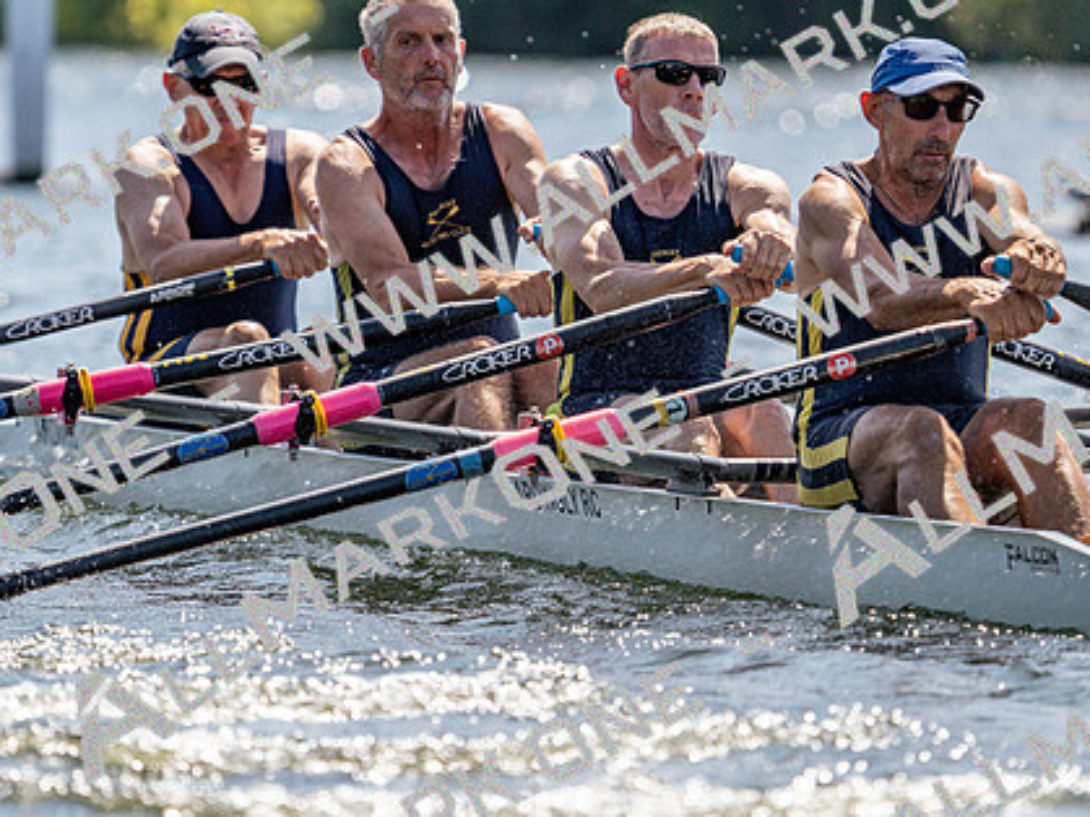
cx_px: 604
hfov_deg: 3.8
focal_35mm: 525
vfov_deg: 2.8
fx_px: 16527
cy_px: 381
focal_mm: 394
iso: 320
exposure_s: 1/2000
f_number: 6.3
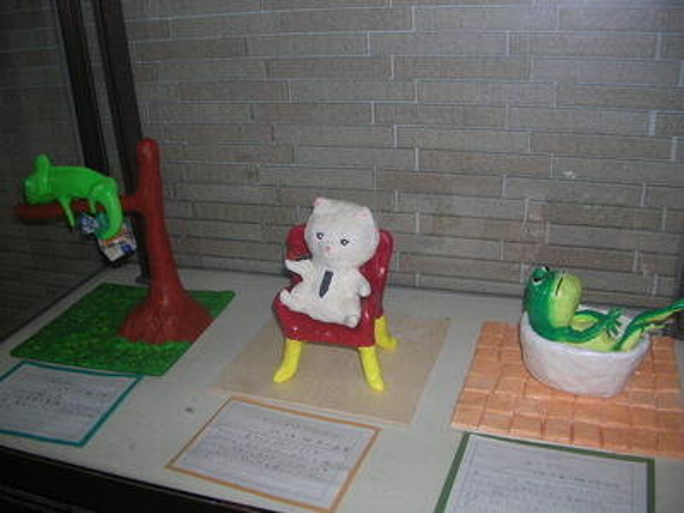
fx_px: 692
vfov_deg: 40.7
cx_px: 342
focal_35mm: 35
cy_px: 256
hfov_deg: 52.6
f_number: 2.8
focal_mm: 5.8
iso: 50
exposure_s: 1/60.1
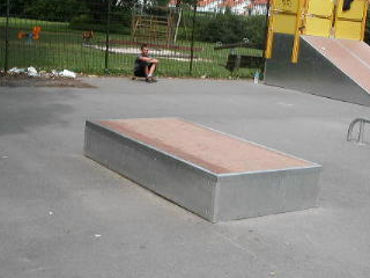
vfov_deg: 25.7
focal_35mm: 57
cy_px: 146
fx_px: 609
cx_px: 230
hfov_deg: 33.6
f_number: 8
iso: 100
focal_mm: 7.8
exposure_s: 1/250
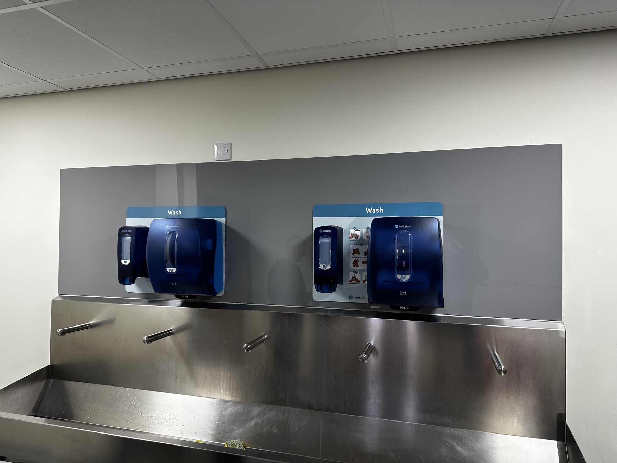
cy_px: 232
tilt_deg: +0.8
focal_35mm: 24
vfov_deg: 56.8
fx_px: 428
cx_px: 308
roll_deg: -0.7
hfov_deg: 71.6
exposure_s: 1/50
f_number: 1.78
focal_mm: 6.86
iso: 125
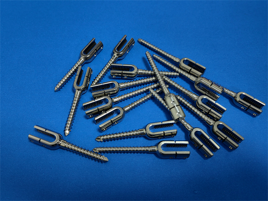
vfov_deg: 51.4
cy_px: 100
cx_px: 134
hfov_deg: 65.3
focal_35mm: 27
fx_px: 209
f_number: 1.8
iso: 160
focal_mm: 5.54
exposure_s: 1/44
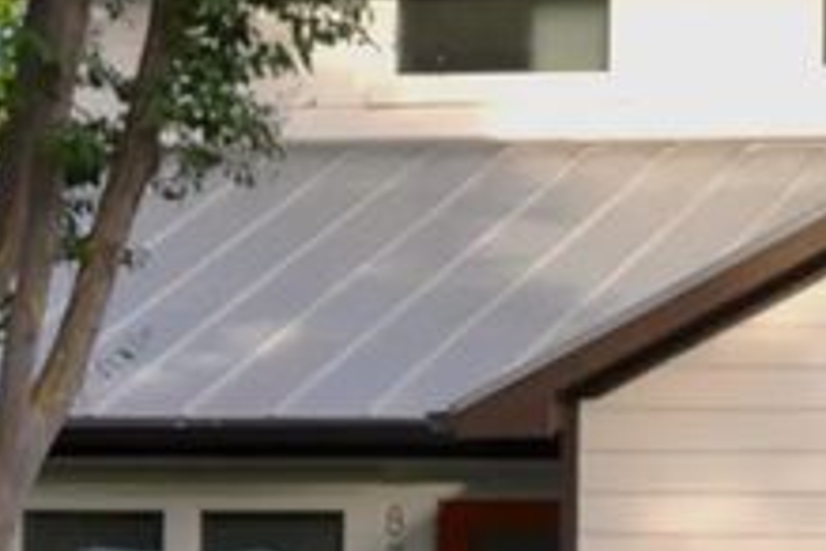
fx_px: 5139
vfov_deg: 6.1
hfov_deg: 9.0
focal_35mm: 224
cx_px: 1071
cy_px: 343
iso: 200
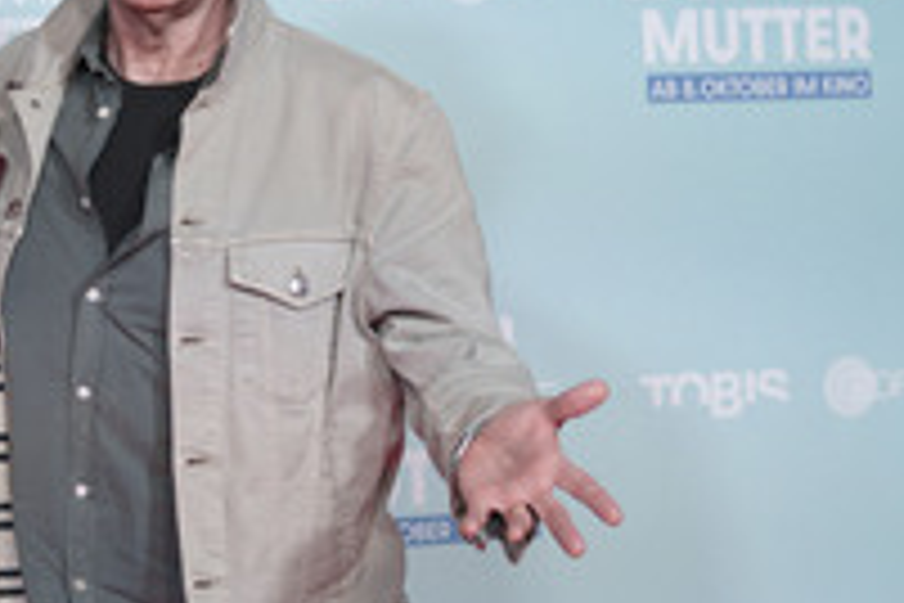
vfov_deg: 8.7
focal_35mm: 157
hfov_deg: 12.9
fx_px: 3942
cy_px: 324
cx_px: -52
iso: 500
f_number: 2.8
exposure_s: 1/250
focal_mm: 70
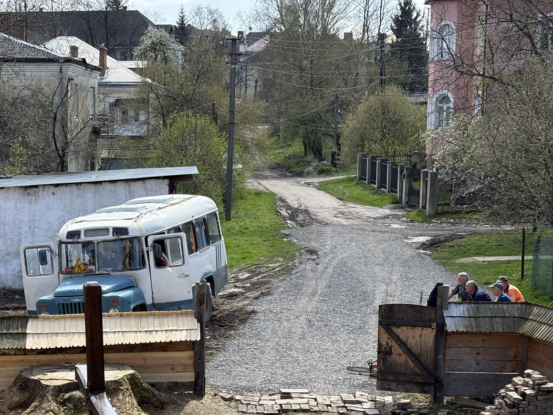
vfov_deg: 18.6
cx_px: 141
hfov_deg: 24.5
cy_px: 261
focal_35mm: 79
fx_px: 1262
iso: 50
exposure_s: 1/1484
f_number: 1.6
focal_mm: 5.96
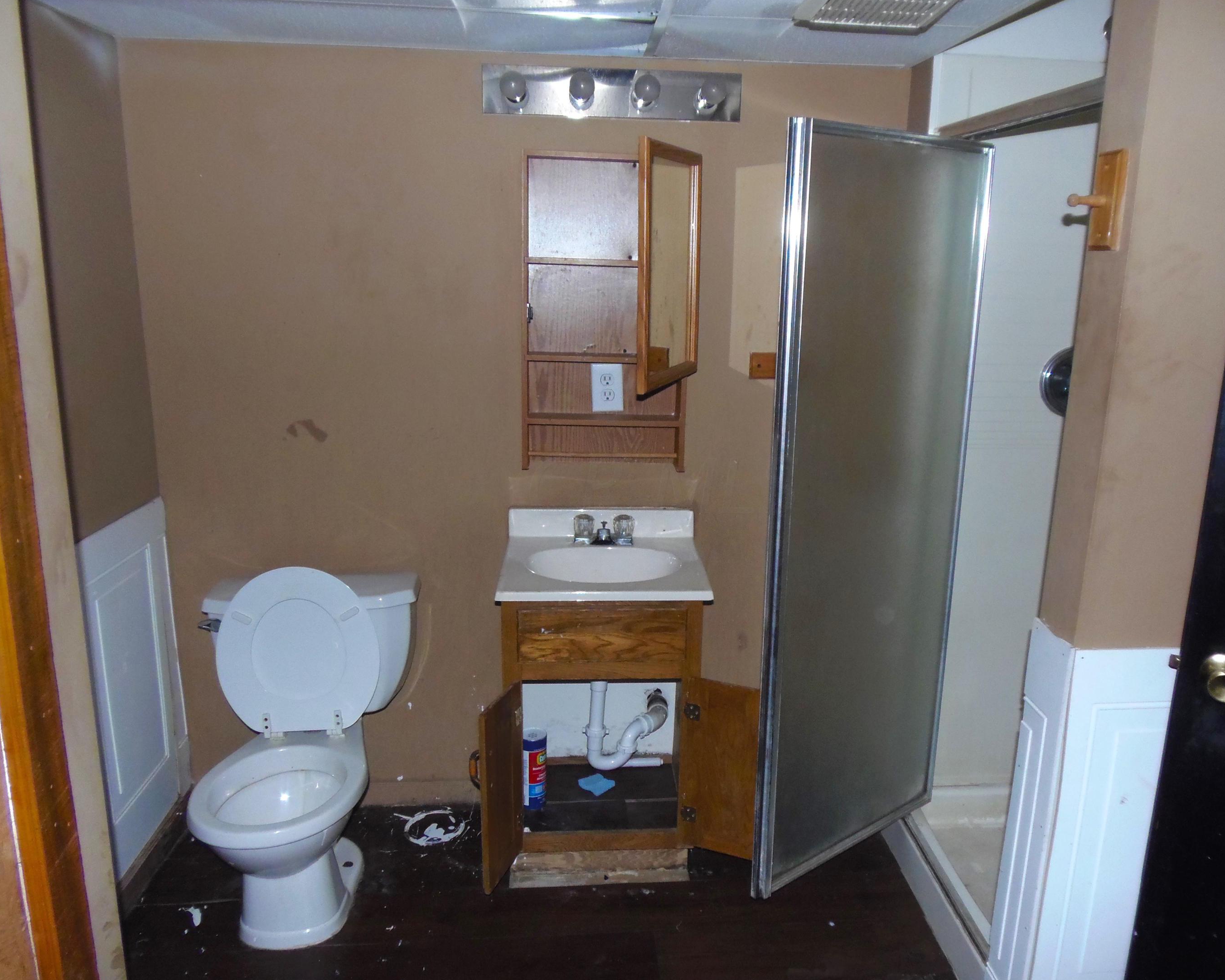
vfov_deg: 54.9
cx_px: 663
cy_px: 485
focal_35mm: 26
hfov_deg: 65.9
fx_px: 943
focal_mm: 4.3
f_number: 2.9
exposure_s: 1/30
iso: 200
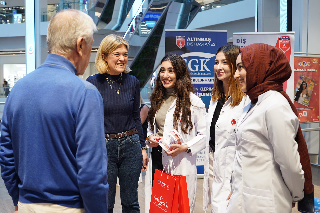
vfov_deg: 36.9
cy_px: 106
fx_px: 320
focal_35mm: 36
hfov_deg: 53.1
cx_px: 160
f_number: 2.8
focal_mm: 24
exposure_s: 1/50
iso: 200
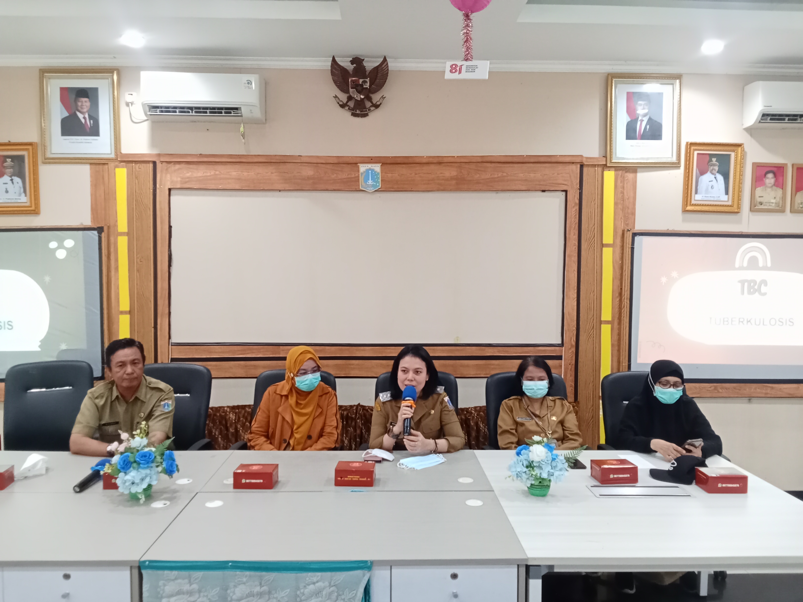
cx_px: 402
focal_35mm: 27
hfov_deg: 65.3
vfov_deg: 51.4
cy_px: 301
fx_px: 626
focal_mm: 2.79
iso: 600
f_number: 2
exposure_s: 1/33.3
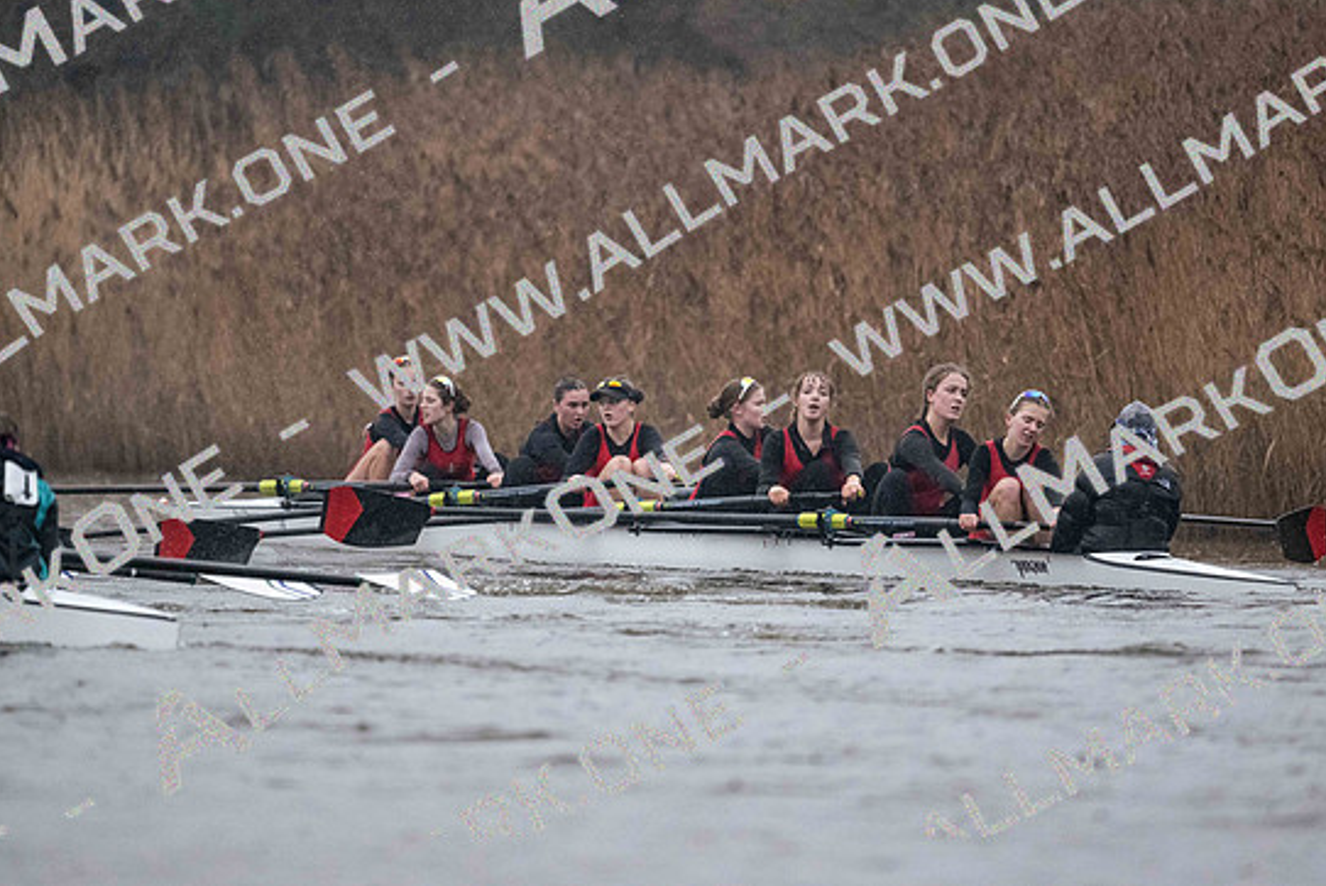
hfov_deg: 4.8
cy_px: 417
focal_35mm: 428
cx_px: 651
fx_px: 15772
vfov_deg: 3.2
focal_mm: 400
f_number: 4.5
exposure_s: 1/1600
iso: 6400
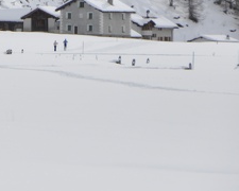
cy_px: -83
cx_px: -148
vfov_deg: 3.0
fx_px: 3669
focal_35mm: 519
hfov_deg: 3.7
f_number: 5.3
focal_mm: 105
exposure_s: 1/4000
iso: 320
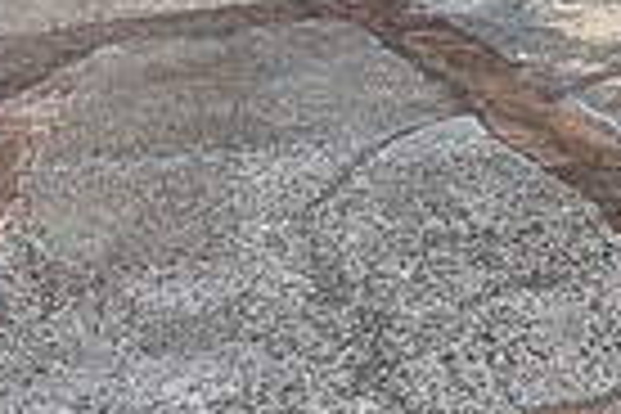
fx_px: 1742
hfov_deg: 19.9
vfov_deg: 12.4
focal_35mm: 101
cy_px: -331
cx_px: 518
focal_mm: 24
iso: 80
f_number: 8
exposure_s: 1/125
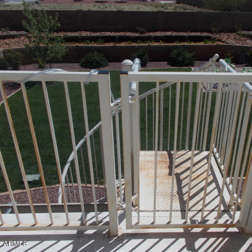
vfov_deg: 52.5
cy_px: 127
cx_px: 154
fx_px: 255
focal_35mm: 31
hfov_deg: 52.1
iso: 80
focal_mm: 4.6
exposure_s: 1/400
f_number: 8
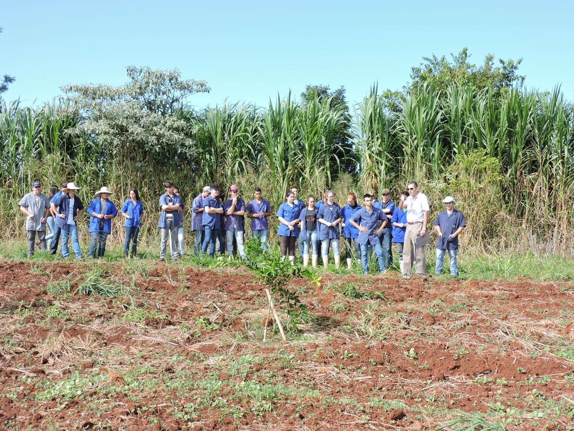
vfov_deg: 30.9
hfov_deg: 40.4
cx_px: 287
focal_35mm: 47
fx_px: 779
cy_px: 216
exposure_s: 1/320
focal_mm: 8.4
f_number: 3.5
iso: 100
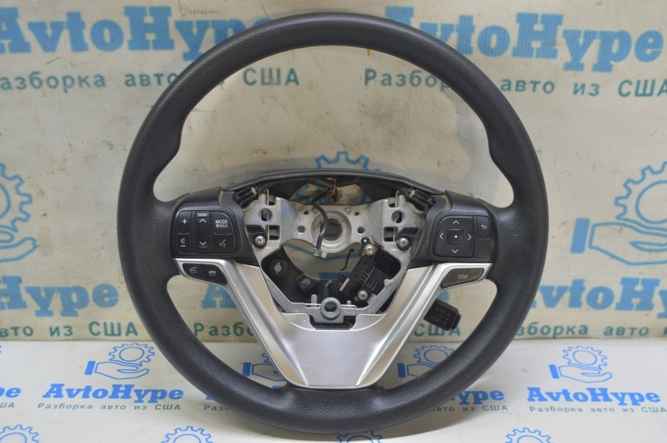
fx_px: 944
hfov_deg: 38.9
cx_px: 334
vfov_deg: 26.4
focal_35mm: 51
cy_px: 222
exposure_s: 1/20
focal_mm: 34
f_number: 5.6
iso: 400
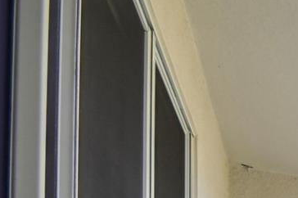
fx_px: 546
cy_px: 394
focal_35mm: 66
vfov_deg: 16.1
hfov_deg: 18.0
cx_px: 624
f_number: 7.1
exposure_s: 1/250
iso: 100
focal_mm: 10
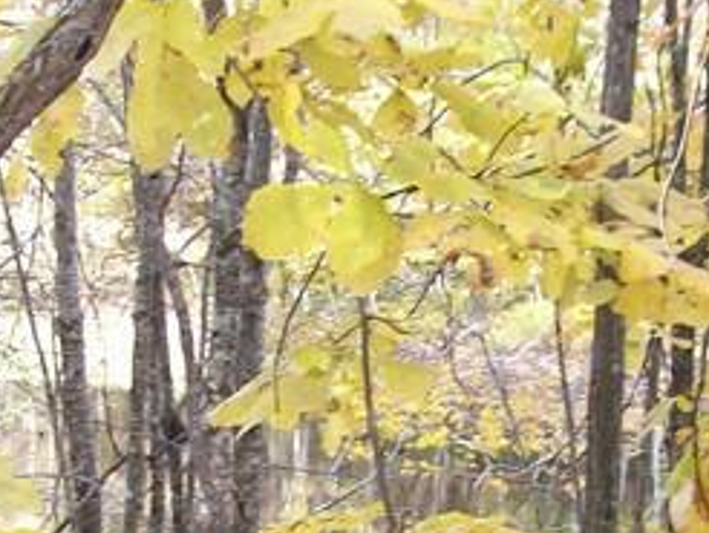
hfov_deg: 18.9
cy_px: 601
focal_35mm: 104
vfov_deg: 13.9
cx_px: 274
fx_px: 2132
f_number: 2.7
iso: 140
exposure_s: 1/103
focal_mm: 6
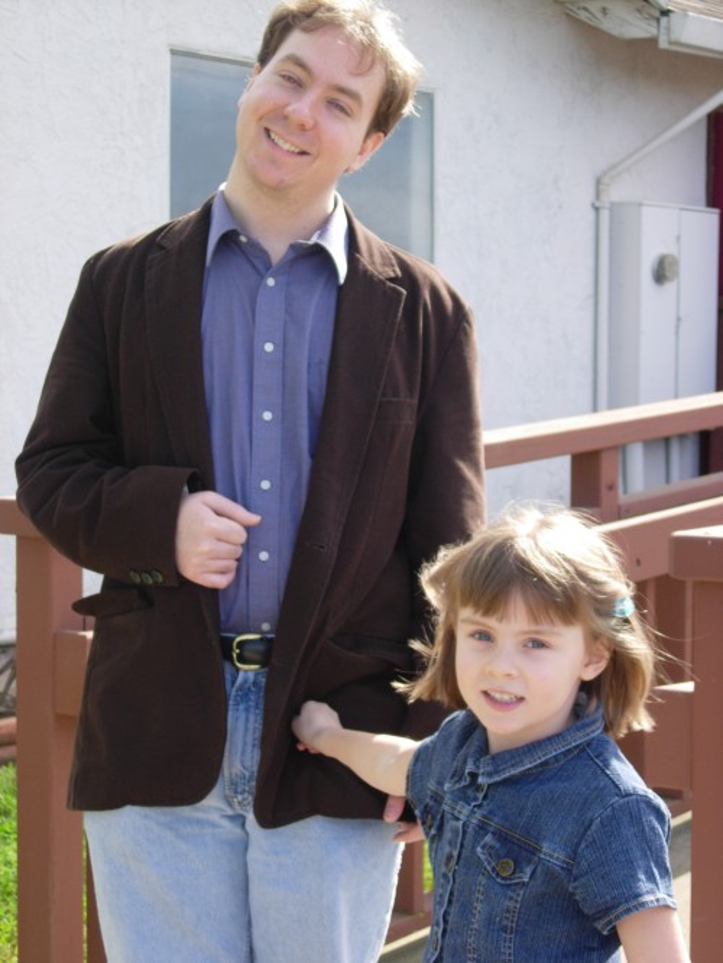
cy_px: 482
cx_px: 362
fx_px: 2560
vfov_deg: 21.3
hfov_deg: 16.1
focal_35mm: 92
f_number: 4.3
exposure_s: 1/192
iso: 64
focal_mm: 19.1
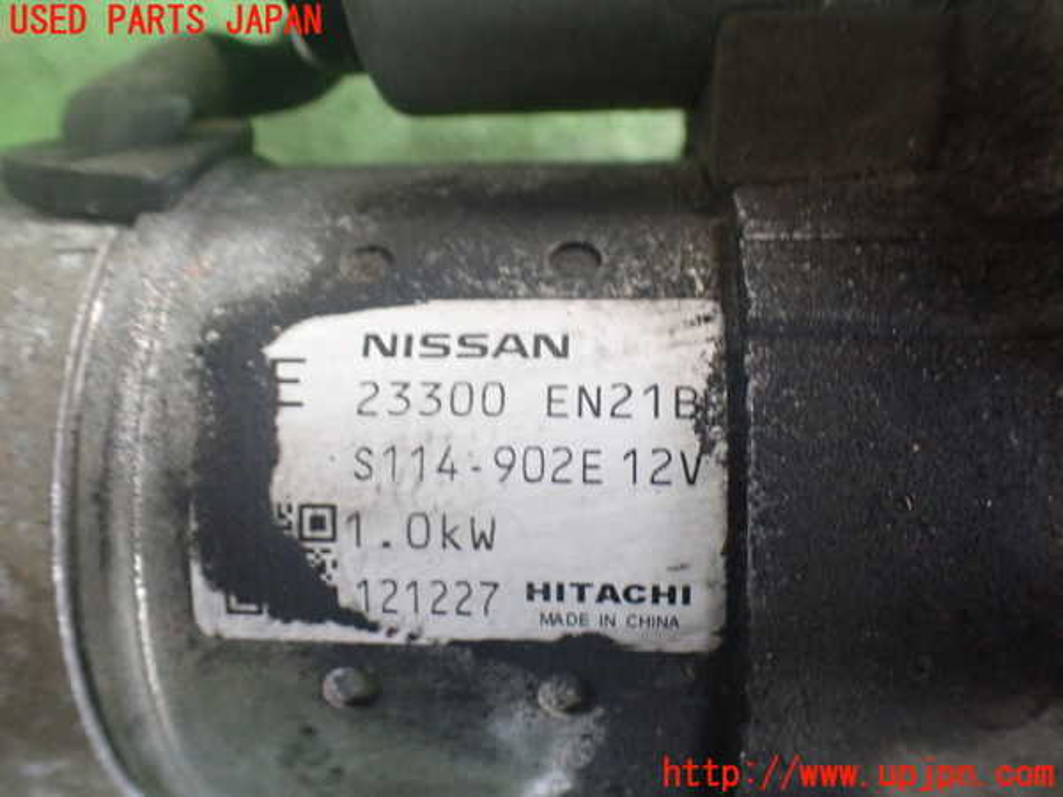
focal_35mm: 30
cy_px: 398
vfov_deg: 46.8
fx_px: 921
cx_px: 532
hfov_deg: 60.0
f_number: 2.3
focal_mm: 5.4
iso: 800
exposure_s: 1/40
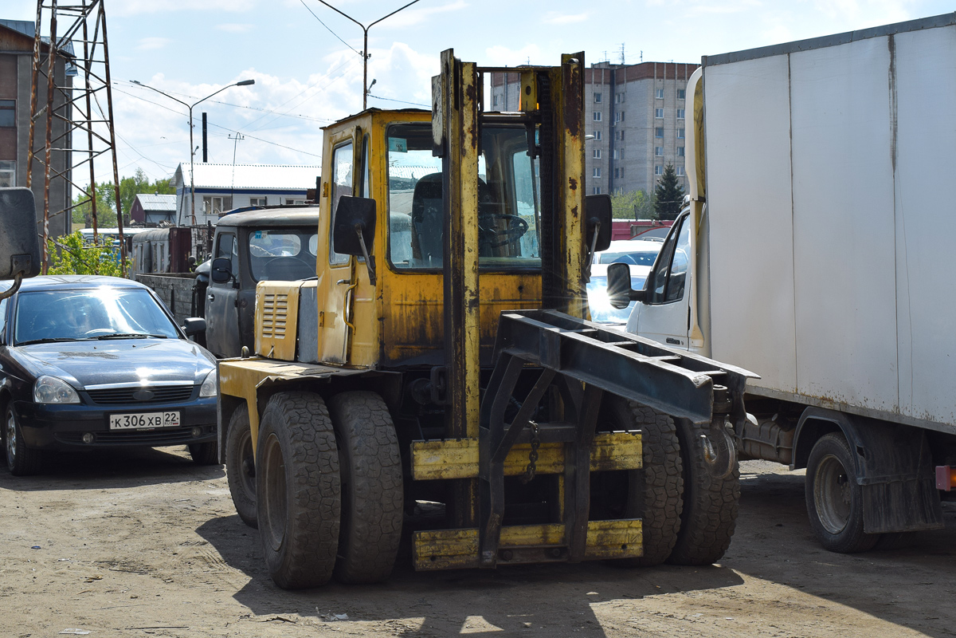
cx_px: 478
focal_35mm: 57
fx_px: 1514
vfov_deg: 23.8
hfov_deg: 35.1
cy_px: 319
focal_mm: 38
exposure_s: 1/400
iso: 200
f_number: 10
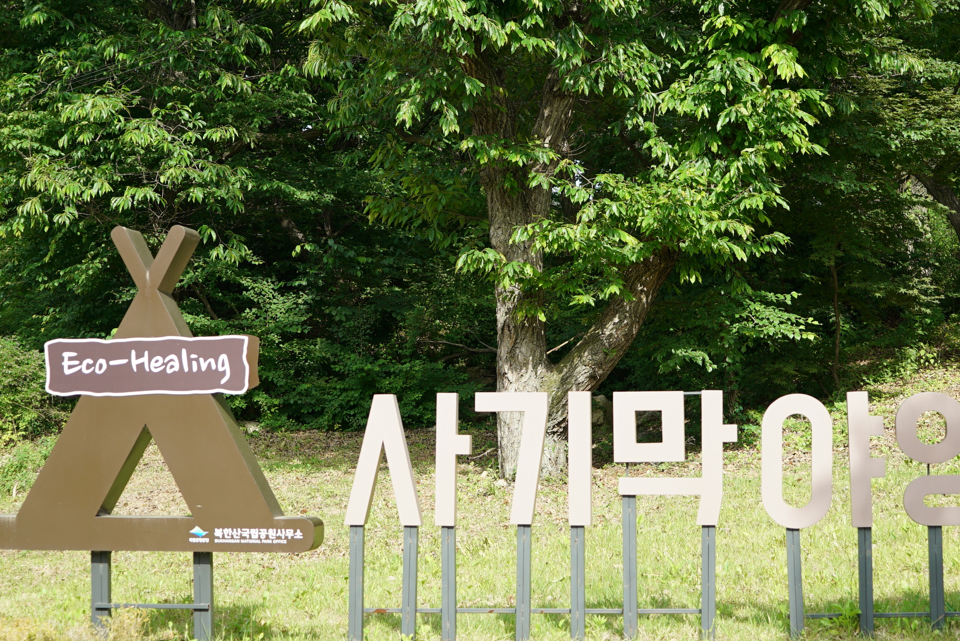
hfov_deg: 31.8
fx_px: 1681
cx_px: 584
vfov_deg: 21.6
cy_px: 301
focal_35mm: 63
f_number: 4
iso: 200
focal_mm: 43
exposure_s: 1/640
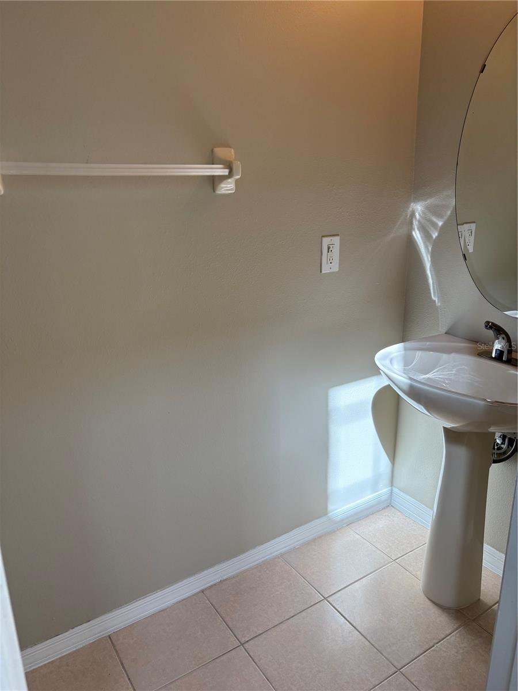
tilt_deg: -16.2
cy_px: 346
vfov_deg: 67.3
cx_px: 259
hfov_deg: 53.1
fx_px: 519
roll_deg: +1.2
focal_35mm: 26
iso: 64
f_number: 1.6
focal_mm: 5.96
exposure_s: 1/261
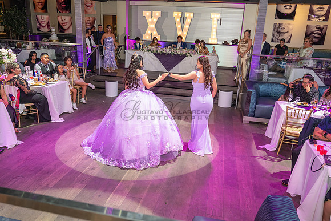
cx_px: 166
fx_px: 267
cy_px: 110
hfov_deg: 63.6
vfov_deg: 45.0
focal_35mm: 29
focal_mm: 29
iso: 1000
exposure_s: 1/125
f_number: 3.5
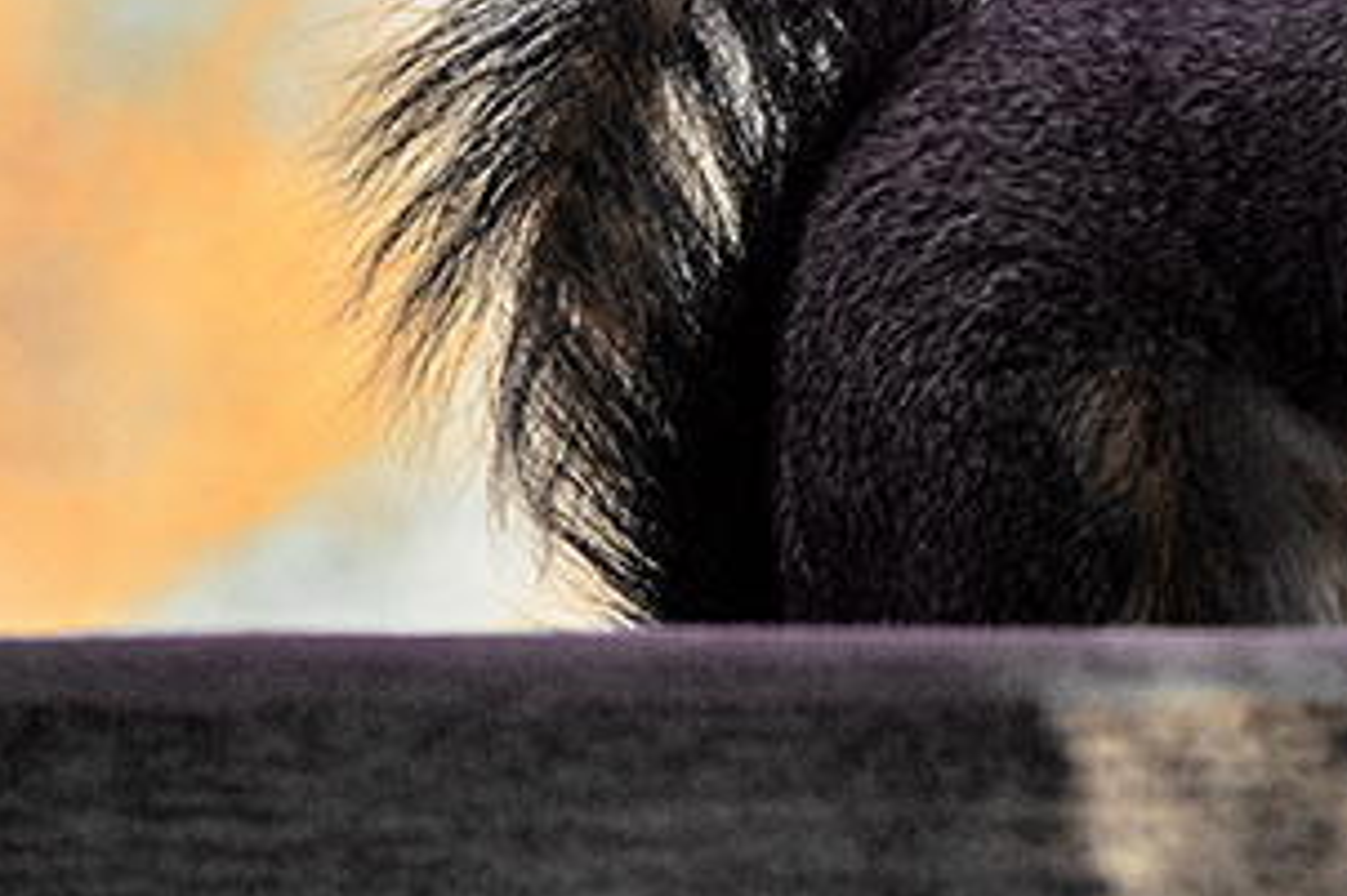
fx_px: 28457
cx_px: 959
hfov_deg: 2.7
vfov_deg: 1.8
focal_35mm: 761
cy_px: 185
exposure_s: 1/1250
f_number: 11
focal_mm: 460
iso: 1600
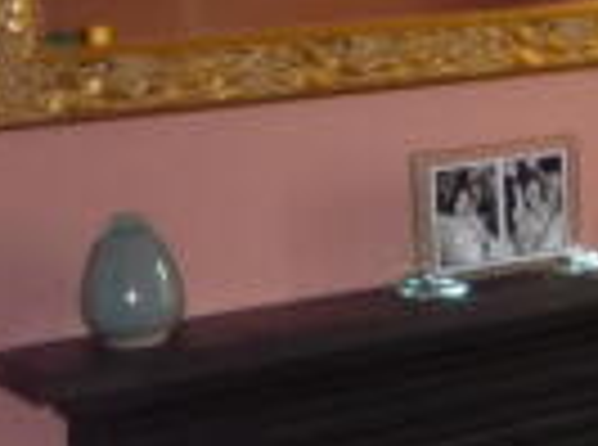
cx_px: 1212
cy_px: 74
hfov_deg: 12.9
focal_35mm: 132
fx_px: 2274
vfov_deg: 11.1
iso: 200
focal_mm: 5.2
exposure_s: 1/30
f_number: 3.3
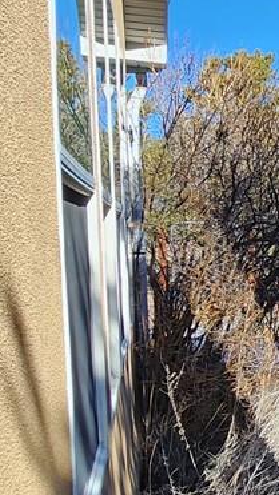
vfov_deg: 34.2
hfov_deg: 13.1
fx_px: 801
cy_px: 294
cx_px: 724
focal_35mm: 61
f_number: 2.2
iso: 50
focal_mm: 2.2
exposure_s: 1/895
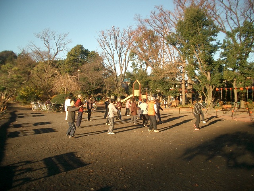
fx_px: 257
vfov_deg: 40.7
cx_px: 127
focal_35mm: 35
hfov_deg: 52.6
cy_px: 96
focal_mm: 5.8
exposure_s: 1/500
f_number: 2.6
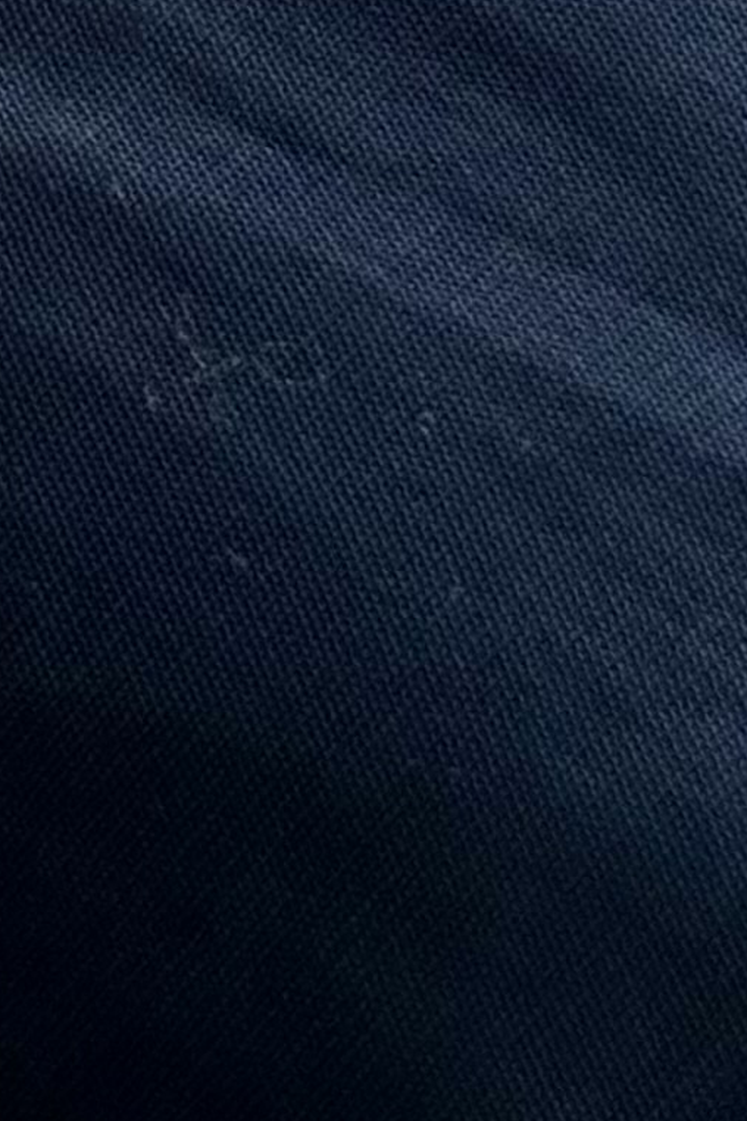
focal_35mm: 264
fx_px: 8216
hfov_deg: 5.0
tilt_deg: -68.0
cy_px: -1736
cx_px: -1398
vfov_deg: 7.2
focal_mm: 6.76
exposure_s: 1/178
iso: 50
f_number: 1.78
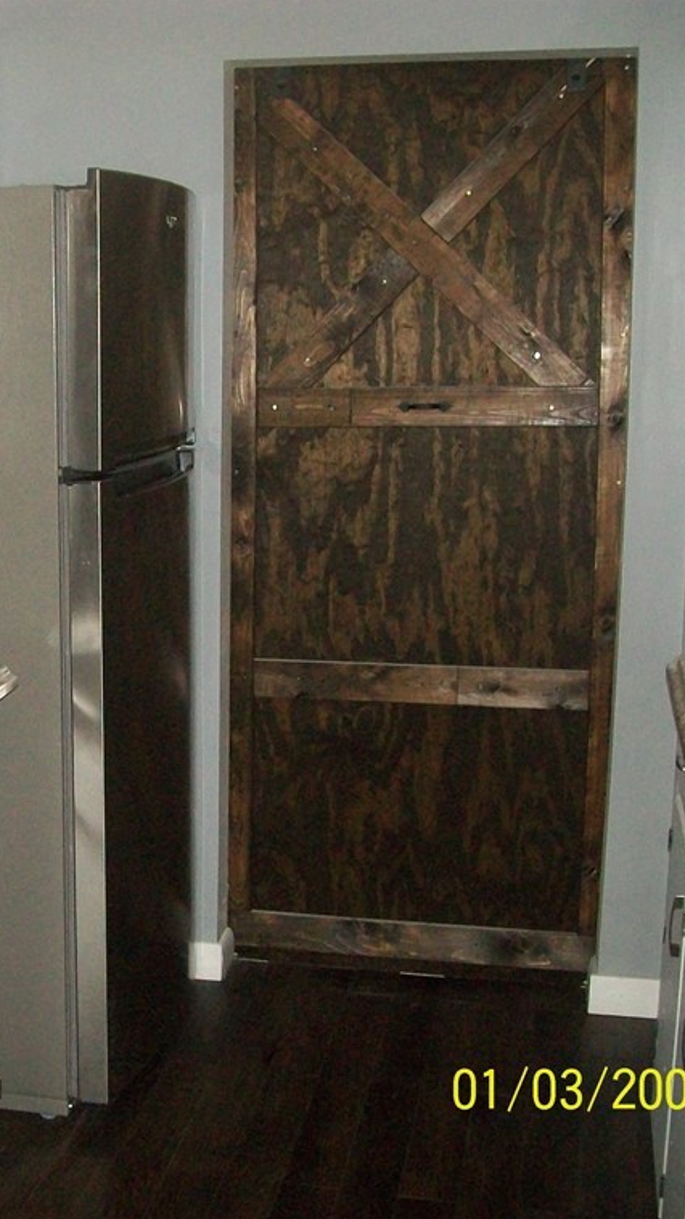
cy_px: 610
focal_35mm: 53
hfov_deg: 21.7
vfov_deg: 39.2
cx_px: -24
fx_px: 1713
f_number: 2.7
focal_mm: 6
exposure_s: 1/125
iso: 200
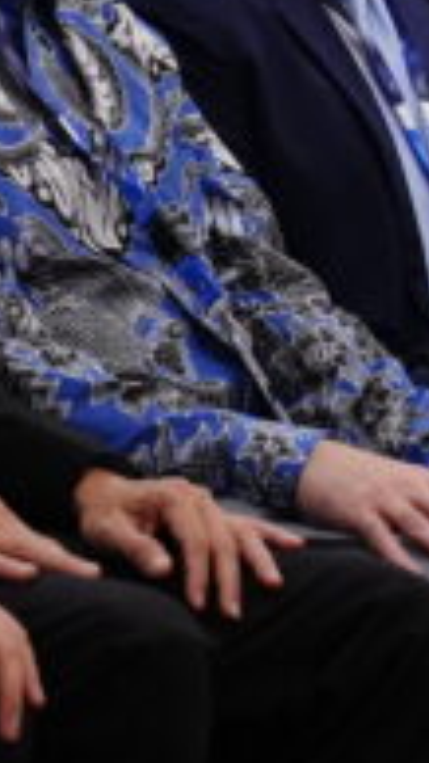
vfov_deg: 5.4
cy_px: 104
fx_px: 8015
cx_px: -102
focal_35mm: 396
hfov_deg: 3.1
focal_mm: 70
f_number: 2.8
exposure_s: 1/125
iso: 2500
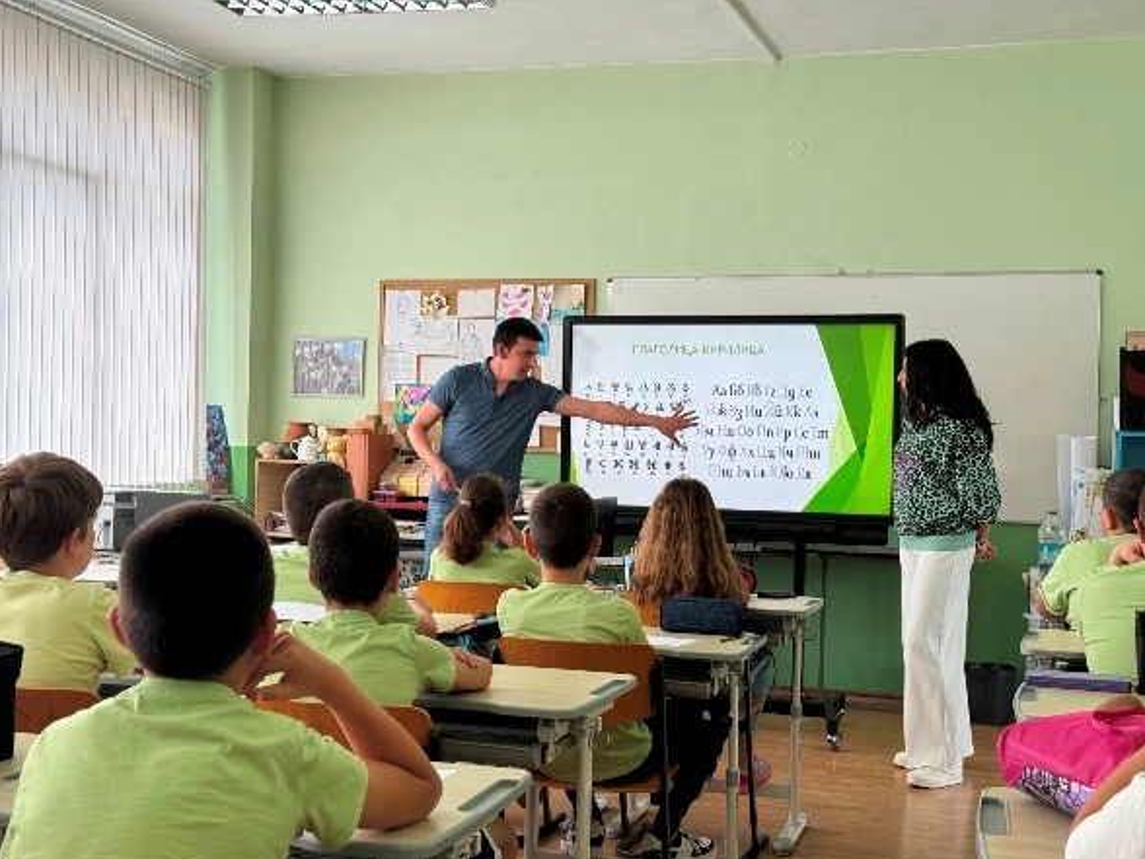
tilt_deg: -0.2
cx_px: 578
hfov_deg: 38.9
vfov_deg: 29.7
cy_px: 436
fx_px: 1621
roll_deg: -0.9
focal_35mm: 49
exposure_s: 1/121
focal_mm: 6.76
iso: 80
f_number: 1.78
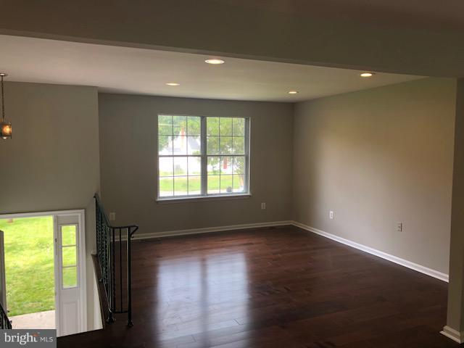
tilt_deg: -4.4
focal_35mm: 28
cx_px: 232
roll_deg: -0.4
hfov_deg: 63.4
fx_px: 375
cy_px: 174
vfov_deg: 49.7
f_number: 1.8
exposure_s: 1/120
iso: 40
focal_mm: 4
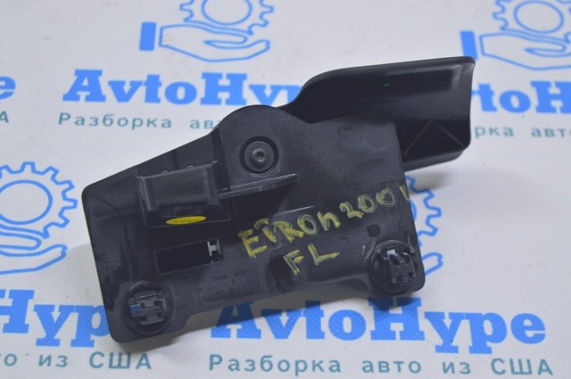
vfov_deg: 16.5
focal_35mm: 82
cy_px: 190
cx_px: 286
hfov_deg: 24.6
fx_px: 1307
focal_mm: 55
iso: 400
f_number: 5.6
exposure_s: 1/20
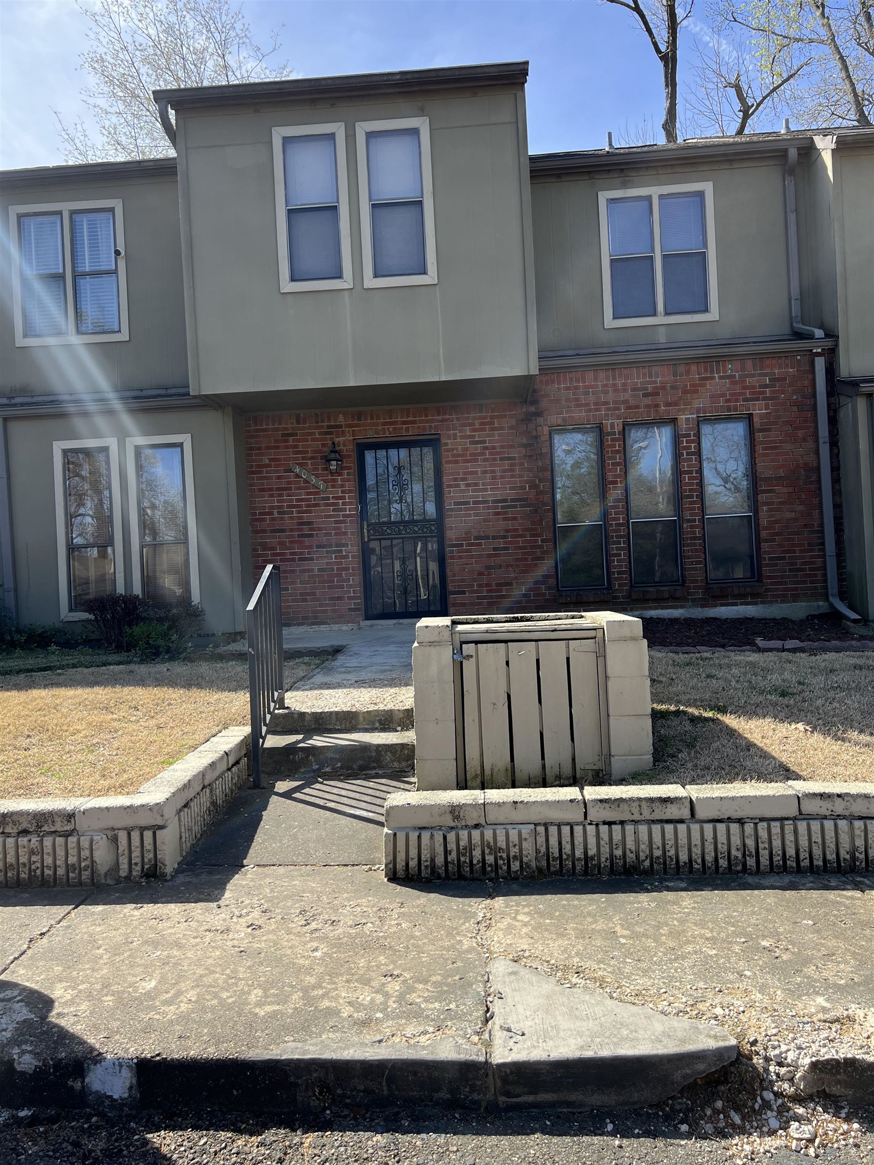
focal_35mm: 26
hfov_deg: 53.1
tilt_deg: +2.4
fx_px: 875
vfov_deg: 67.3
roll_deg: +3.2
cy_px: 582
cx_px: 437
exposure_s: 1/1808
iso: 50
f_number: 1.5
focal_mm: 5.7
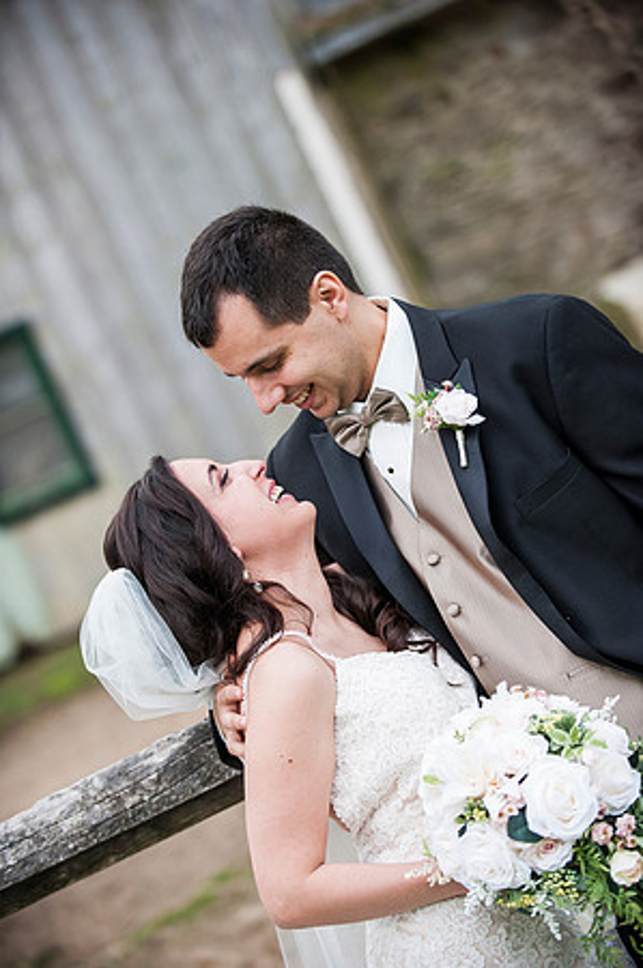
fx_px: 2551
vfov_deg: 21.5
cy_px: 484
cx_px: 322
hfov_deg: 14.4
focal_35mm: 95
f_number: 2.8
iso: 800
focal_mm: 95
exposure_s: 1/3200
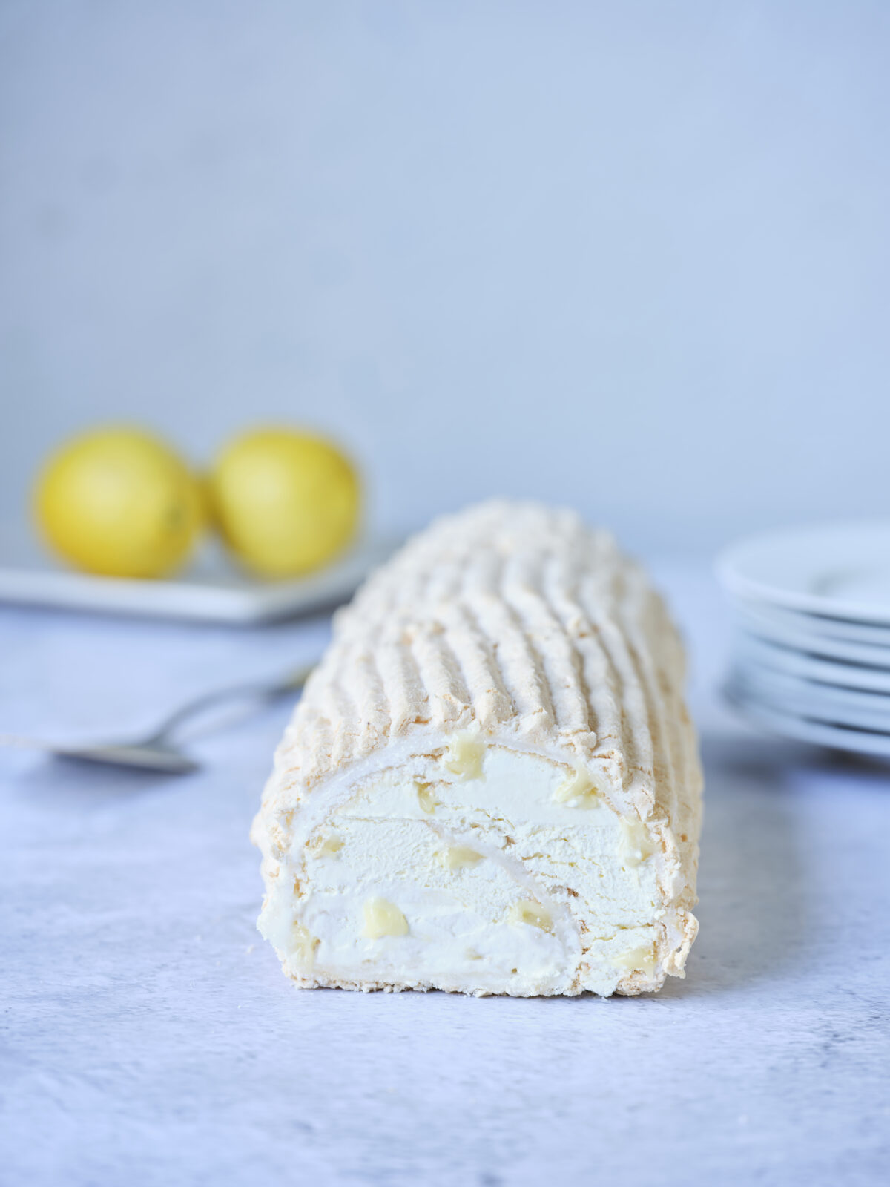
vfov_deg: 20.7
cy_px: 594
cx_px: 445
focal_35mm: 95
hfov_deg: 15.6
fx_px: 3257
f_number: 5.6
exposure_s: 1/20
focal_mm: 120
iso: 100
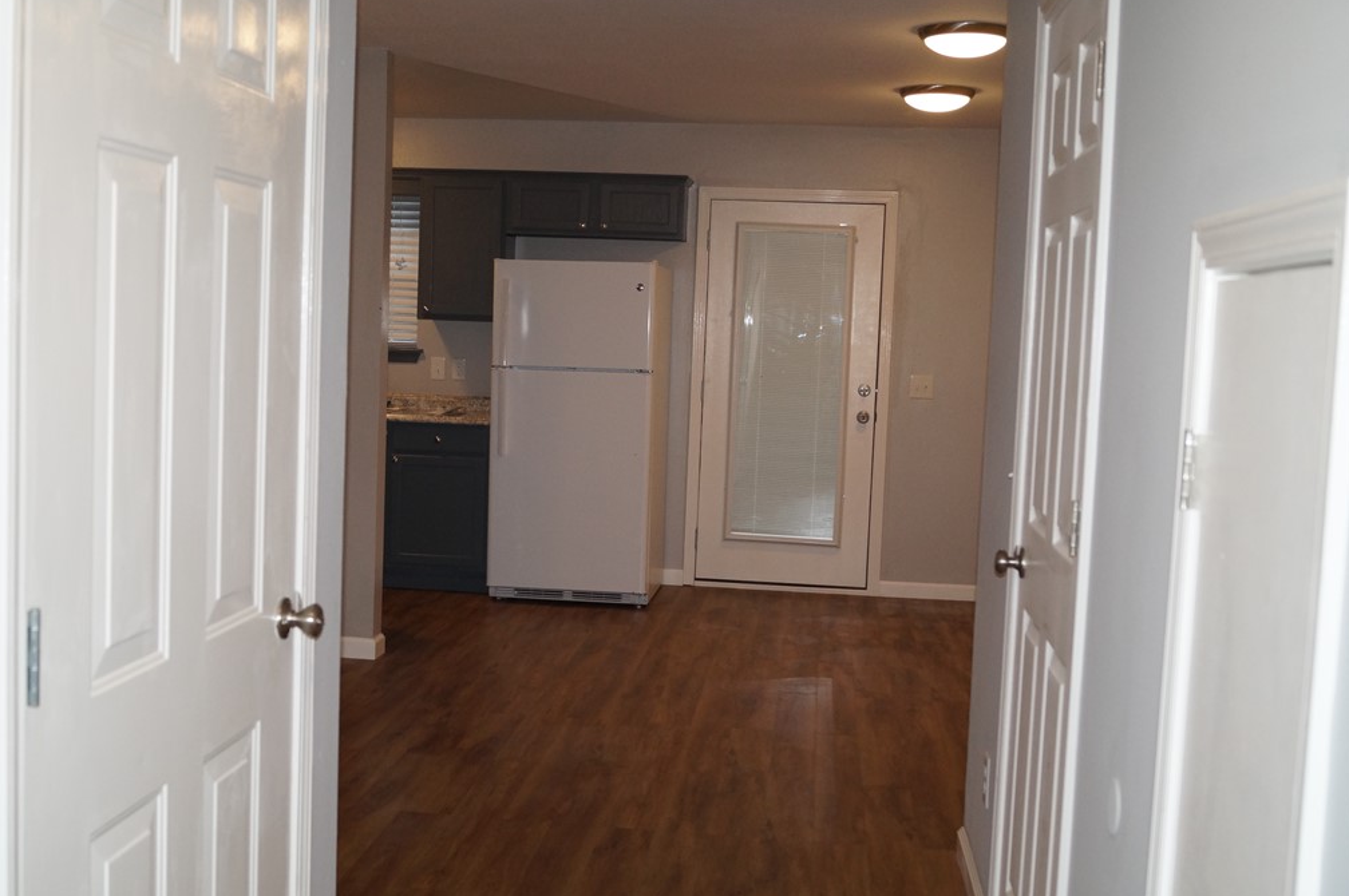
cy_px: 464
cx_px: 626
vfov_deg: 31.8
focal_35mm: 42
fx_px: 1572
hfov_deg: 46.4
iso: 800
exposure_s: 1/160
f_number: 4
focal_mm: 26
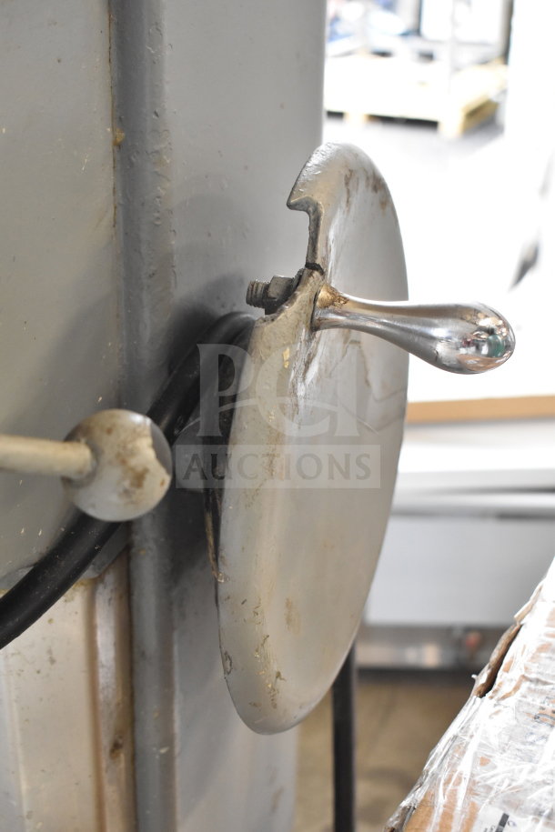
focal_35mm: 51
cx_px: 278
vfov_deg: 38.9
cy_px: 416
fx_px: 1179
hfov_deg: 26.5
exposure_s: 1/50
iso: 2200
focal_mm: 34
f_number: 4.5
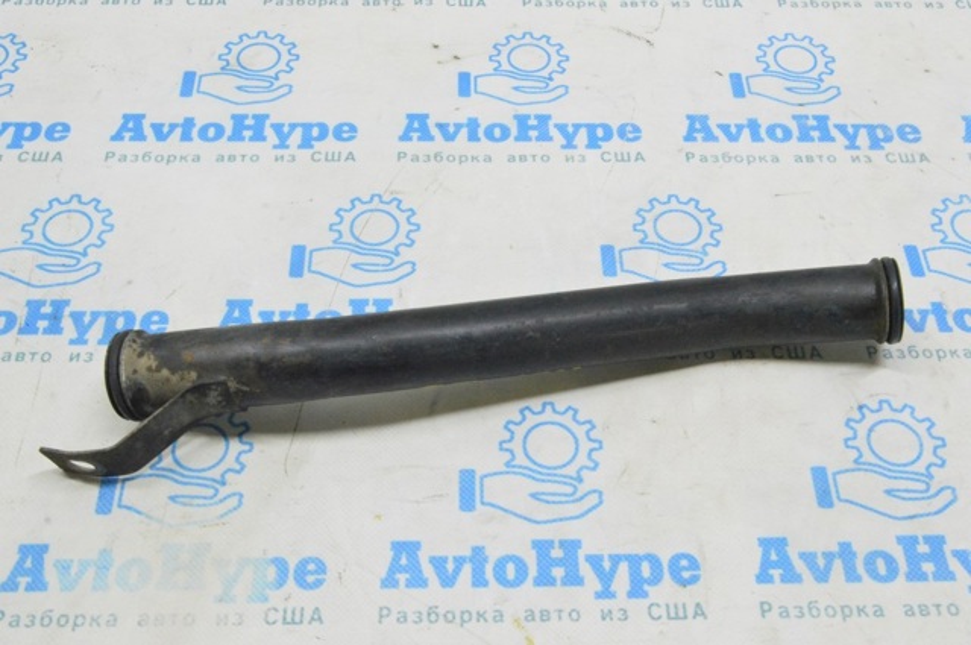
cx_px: 486
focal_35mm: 42
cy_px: 322
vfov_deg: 31.8
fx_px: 1131
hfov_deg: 46.5
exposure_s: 1/20
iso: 6400
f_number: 20
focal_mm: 28
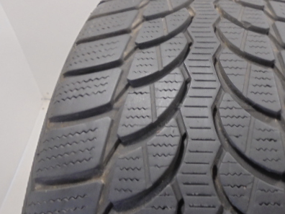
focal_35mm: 42
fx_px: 346
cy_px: 76
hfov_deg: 43.9
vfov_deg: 34.1
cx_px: 197
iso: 320
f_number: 3.5
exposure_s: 1/30
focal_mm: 4.6
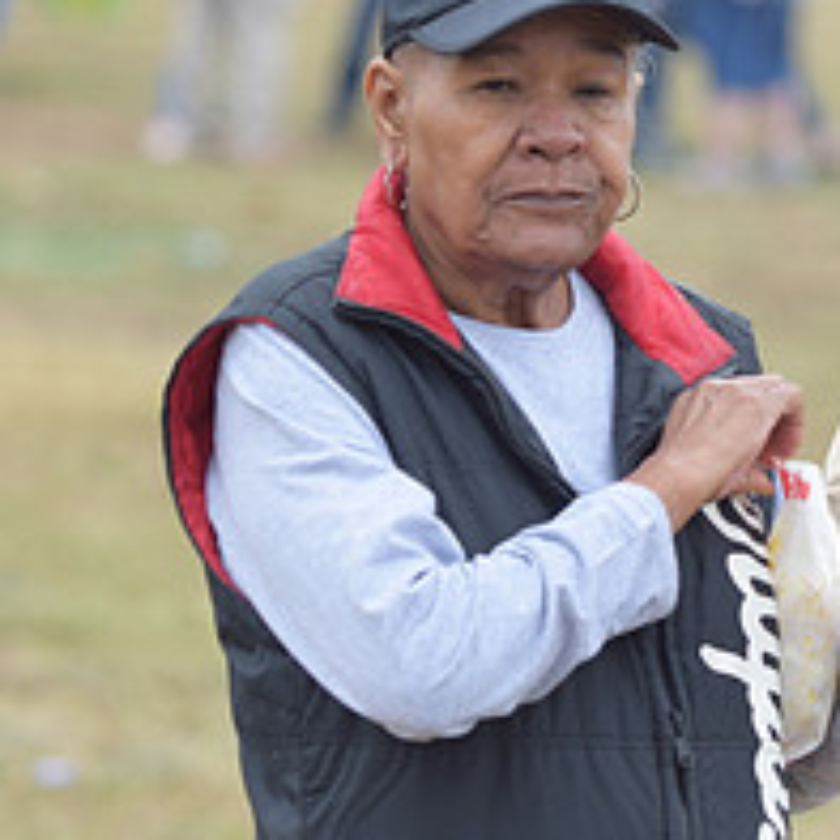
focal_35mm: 412
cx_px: 759
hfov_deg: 4.2
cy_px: 164
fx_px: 11311
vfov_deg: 4.3
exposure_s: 1/640
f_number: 2.8
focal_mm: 110
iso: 200
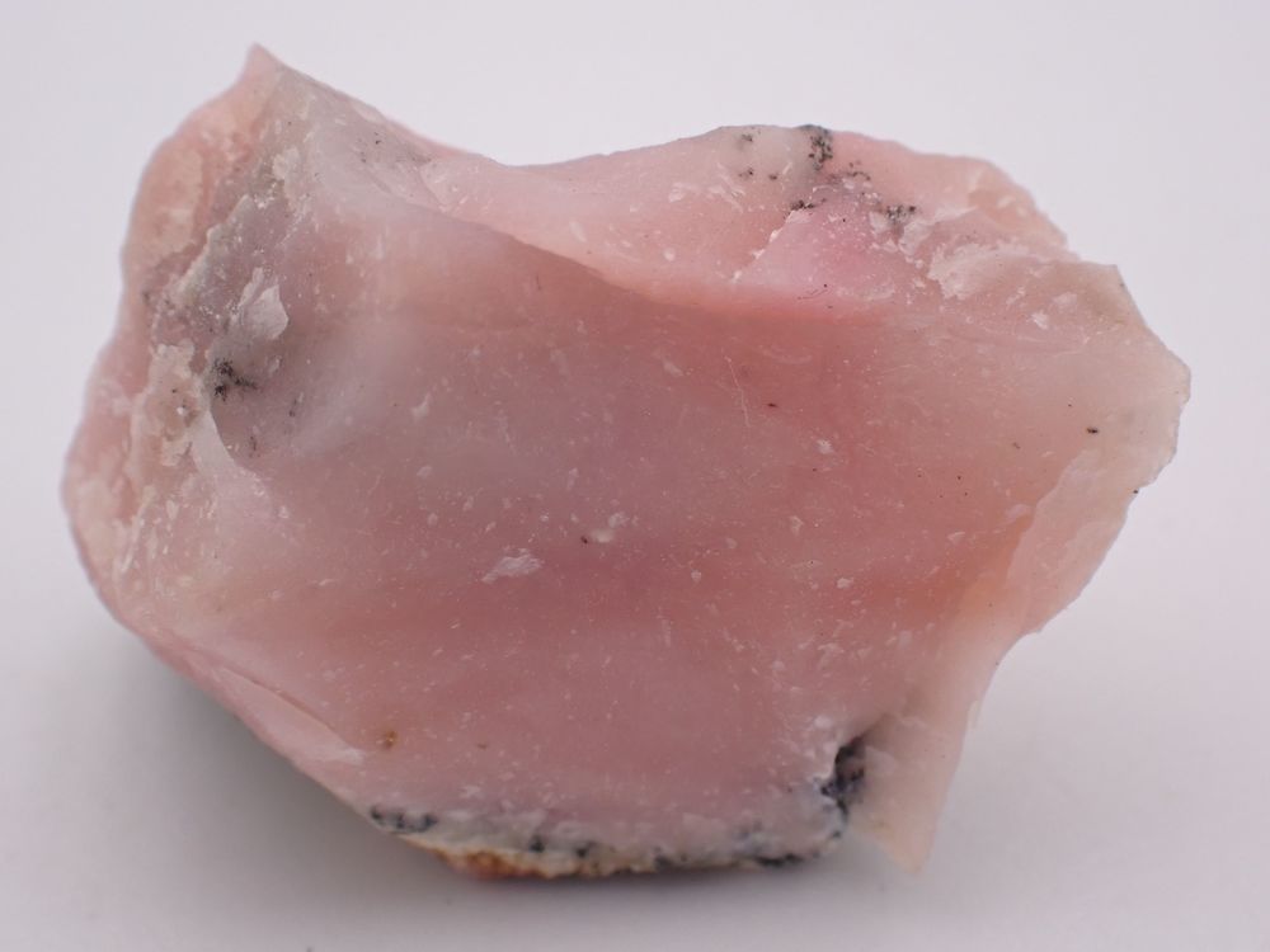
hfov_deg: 19.6
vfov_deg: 14.8
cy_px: 476
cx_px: 635
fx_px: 3669
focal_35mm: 100
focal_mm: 18
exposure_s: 1/400
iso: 200
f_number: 6.3
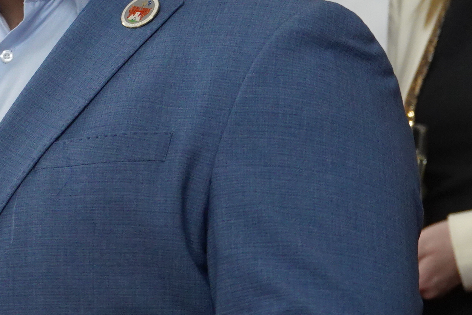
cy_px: -137
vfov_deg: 3.1
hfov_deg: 4.6
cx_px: -35
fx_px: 5873
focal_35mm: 448
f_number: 4
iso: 800
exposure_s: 1/20
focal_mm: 52.82
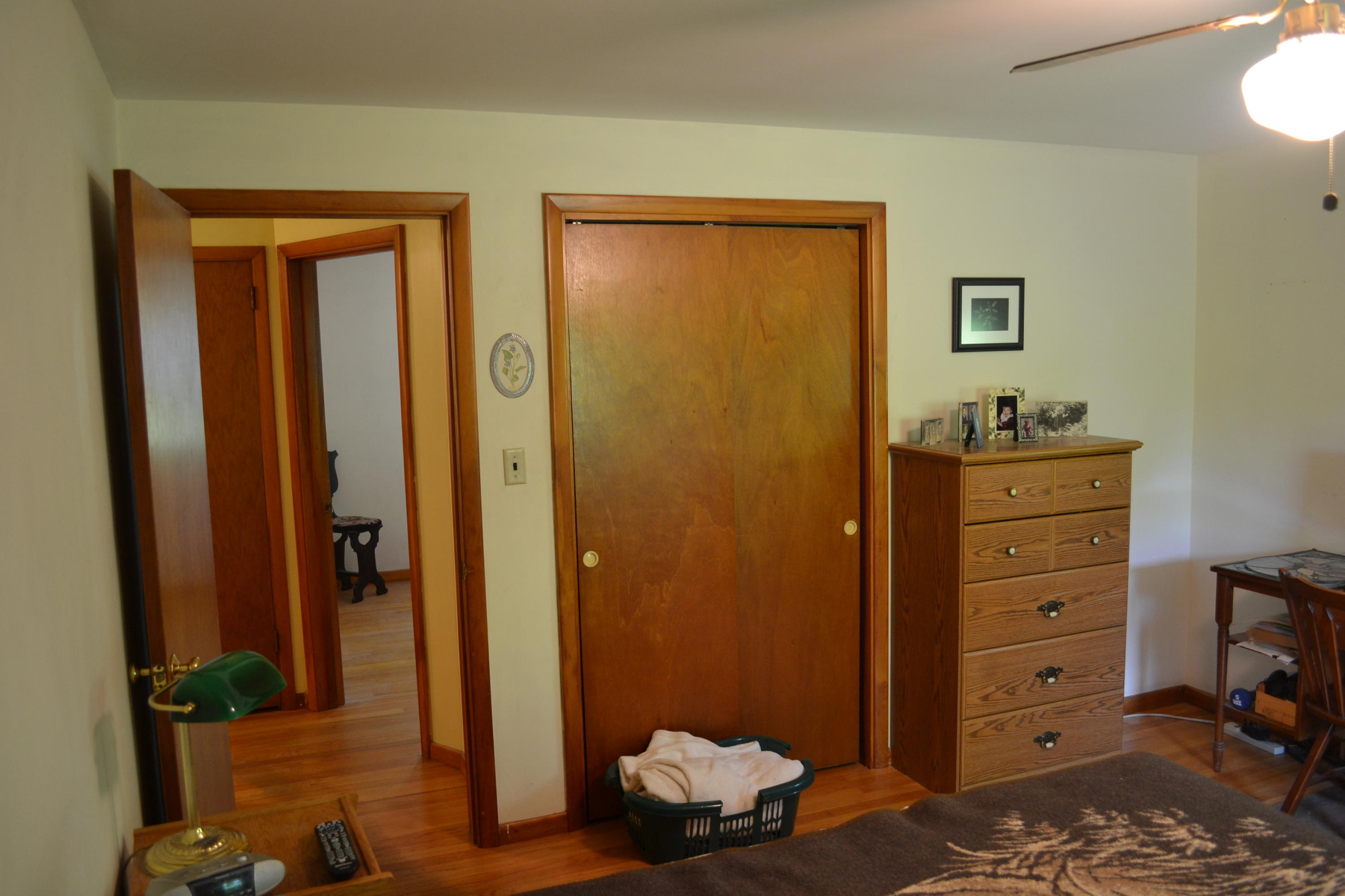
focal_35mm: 27
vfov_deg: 47.9
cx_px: 672
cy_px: 448
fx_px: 1009
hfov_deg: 67.4
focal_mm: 18
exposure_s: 1/15
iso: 500
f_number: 3.5
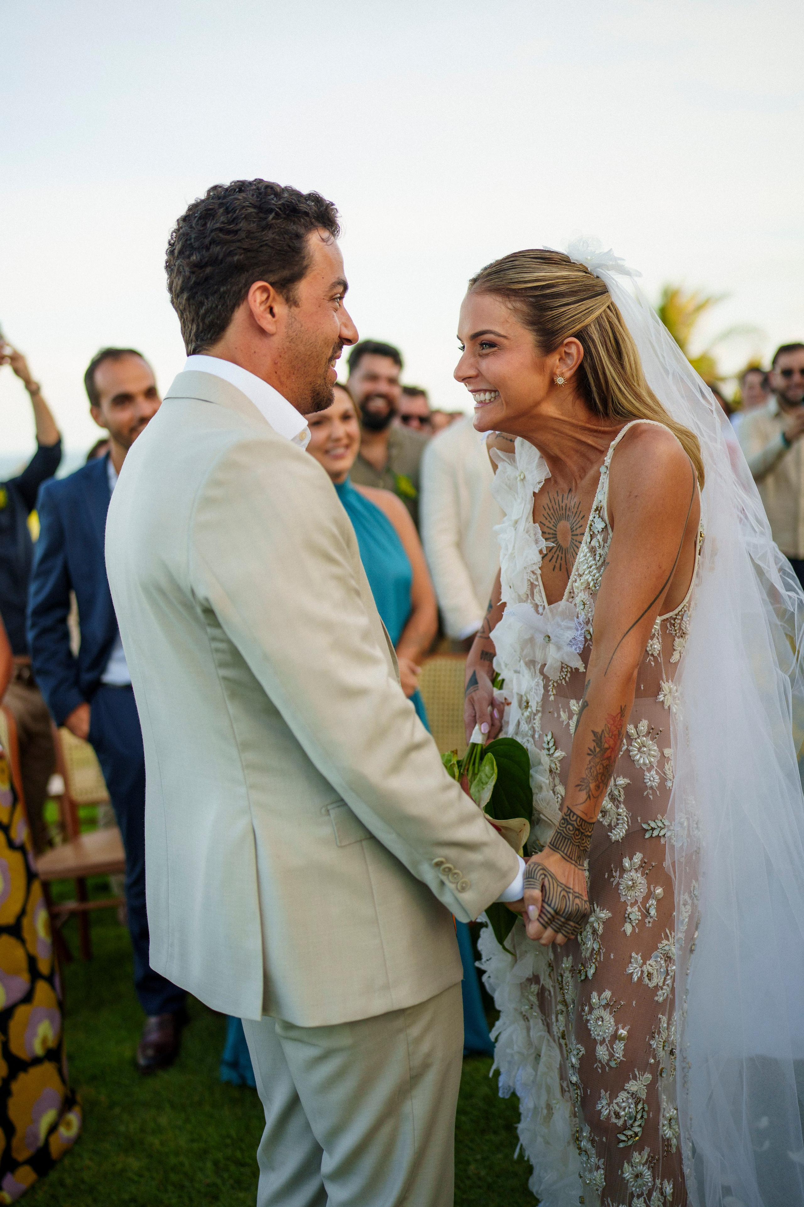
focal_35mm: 35
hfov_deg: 37.9
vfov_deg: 54.4
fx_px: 1172
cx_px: 402
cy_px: 604
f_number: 1.4
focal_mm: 35
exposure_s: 1/2500
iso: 100
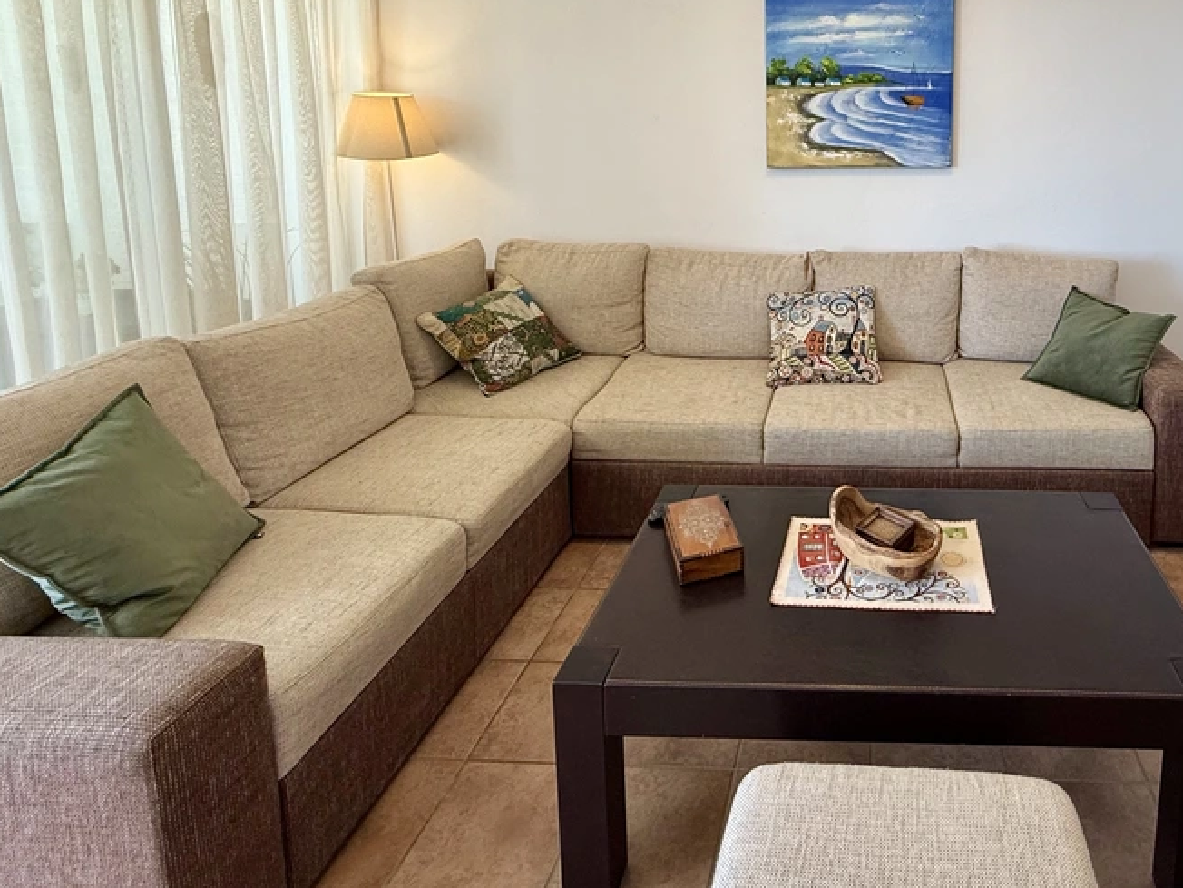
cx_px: 862
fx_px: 752
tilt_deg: -6.6
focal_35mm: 22
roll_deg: -0.6
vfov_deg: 57.6
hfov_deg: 72.0
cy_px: 209
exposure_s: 1/100
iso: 100
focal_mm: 2.22
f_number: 2.2
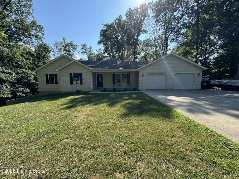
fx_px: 97
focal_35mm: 14
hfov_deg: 102.1
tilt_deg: -6.6
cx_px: 120
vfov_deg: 85.7
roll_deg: -0.3
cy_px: 90
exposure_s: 1/533
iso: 40
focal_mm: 2.22
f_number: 2.2
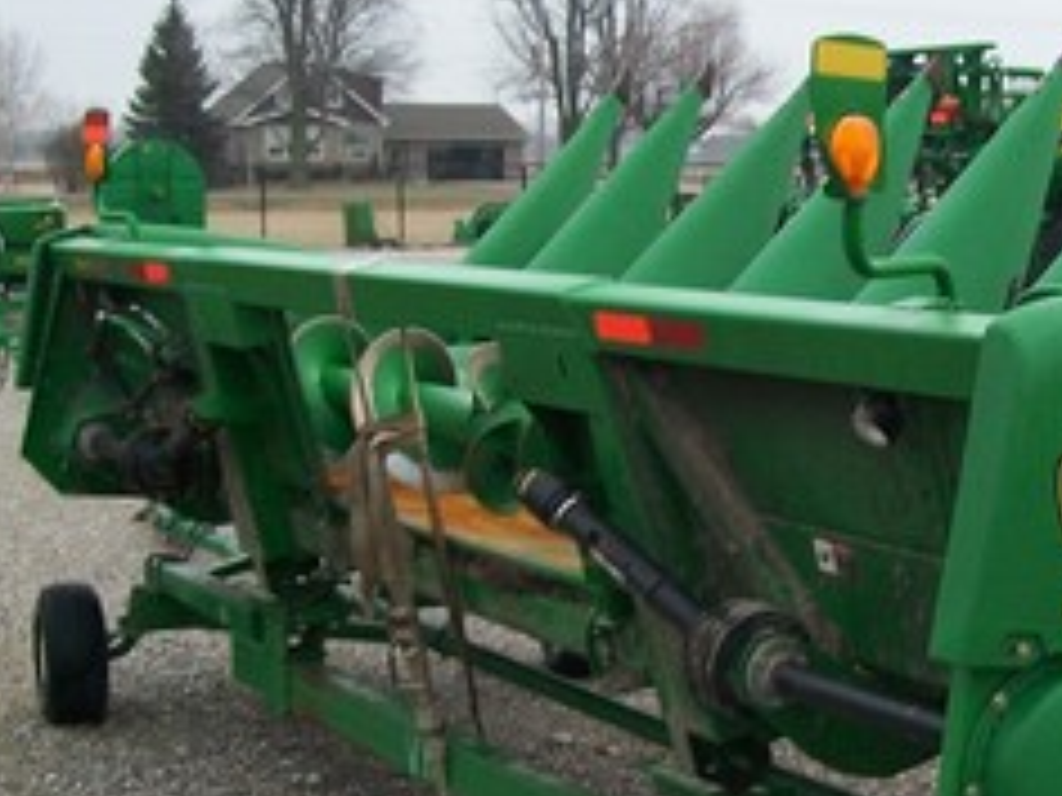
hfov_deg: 23.2
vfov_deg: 17.7
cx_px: 878
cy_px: 508
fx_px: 2546
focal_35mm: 83
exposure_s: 1/125
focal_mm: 6
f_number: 2.7
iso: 80
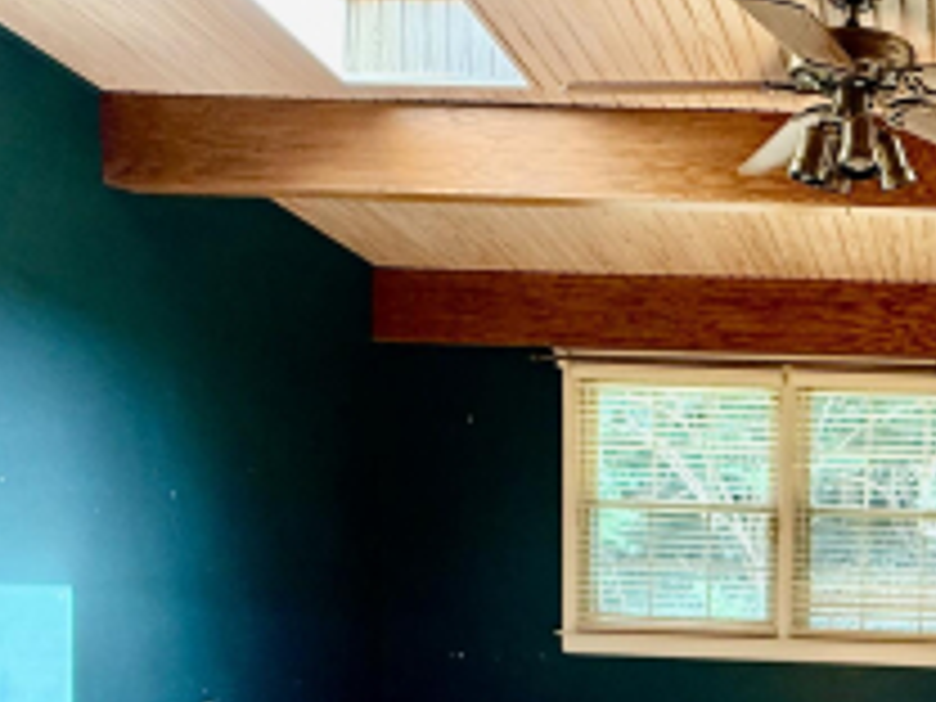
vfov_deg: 31.0
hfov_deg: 37.5
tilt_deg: -6.4
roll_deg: -1.9
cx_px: 938
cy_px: 603
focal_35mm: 45
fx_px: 1217
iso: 250
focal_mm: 2.22
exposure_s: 1/60
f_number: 2.2
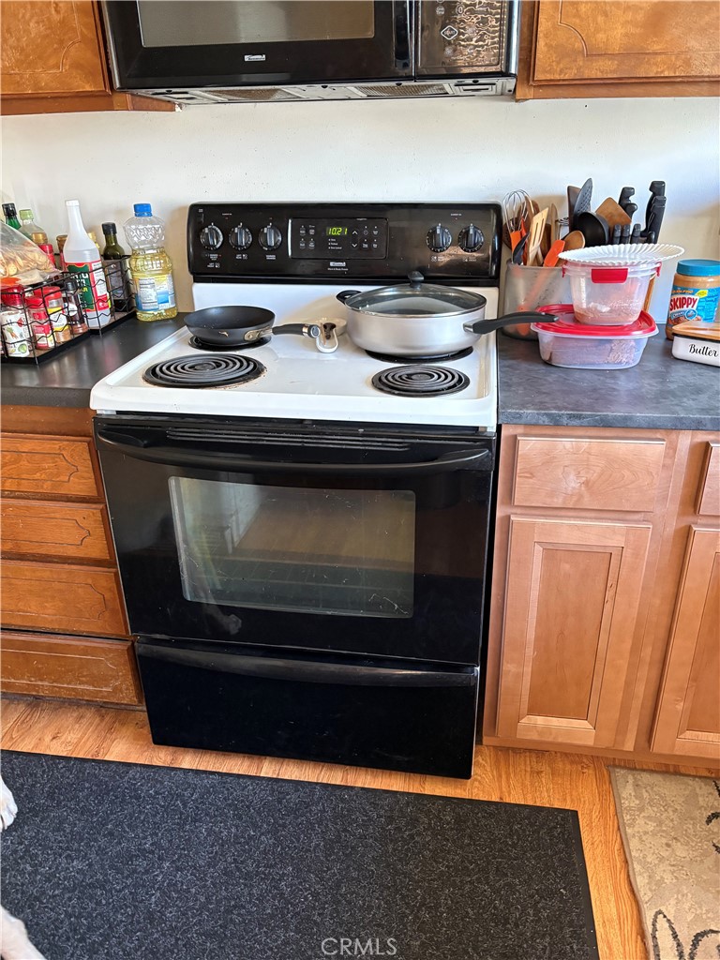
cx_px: 360
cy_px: 480
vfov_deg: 67.3
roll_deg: +0.7
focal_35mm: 26
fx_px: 721
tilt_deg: -25.3
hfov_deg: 53.1
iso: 320
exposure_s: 1/60
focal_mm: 5.96
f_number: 1.6
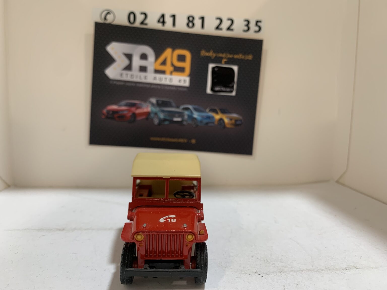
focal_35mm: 26
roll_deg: -2.7
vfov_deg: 53.1
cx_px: 194
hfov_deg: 67.3
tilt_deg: -8.1
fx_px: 291
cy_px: 145
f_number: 1.8
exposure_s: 1/86
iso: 100
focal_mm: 4.25
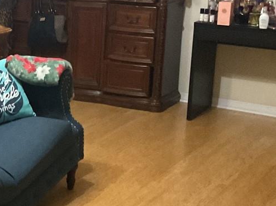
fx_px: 749
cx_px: -23
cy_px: 87
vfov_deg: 15.7
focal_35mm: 94
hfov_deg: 20.0
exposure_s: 1/30
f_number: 1.8
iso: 500
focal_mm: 3
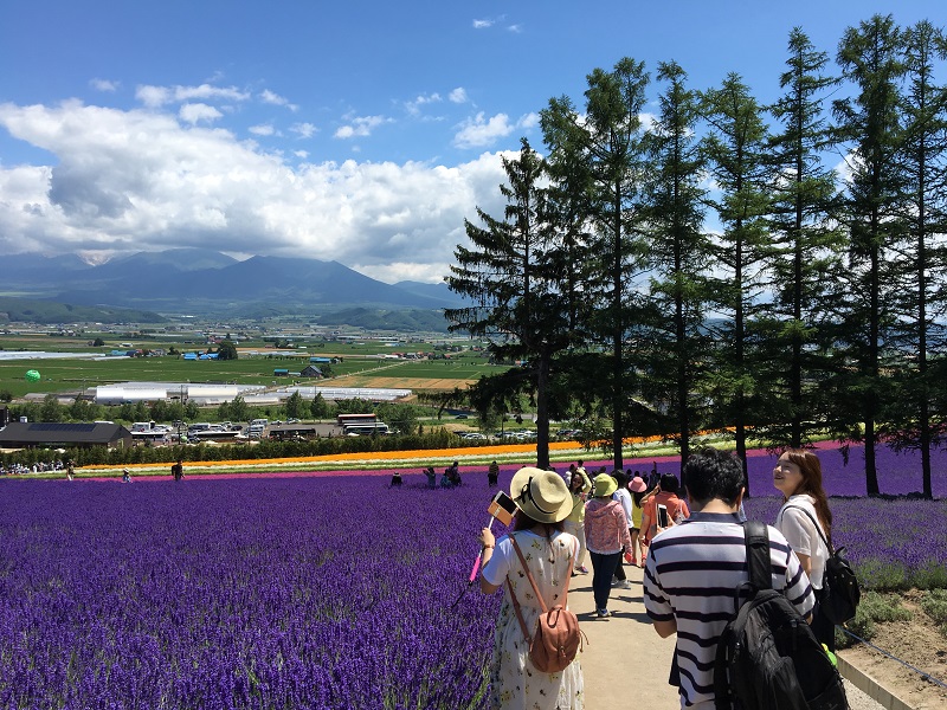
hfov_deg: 61.7
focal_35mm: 29
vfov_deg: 48.2
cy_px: 355
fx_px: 793
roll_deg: -1.1
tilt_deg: -2.6
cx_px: 474
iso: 25
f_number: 2.2
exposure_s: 1/1748
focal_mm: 4.15
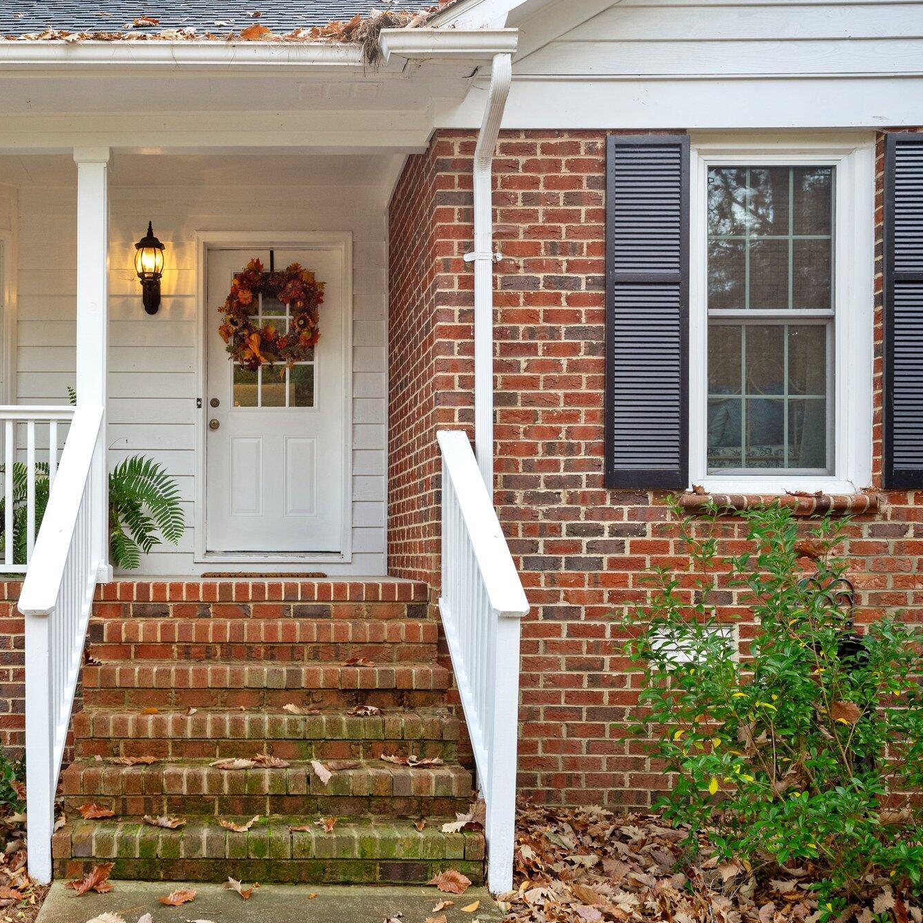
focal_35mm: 38
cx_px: 243
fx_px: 1146
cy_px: 462
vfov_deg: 43.9
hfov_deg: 42.6
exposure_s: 1/125
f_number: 8
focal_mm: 29
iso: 400
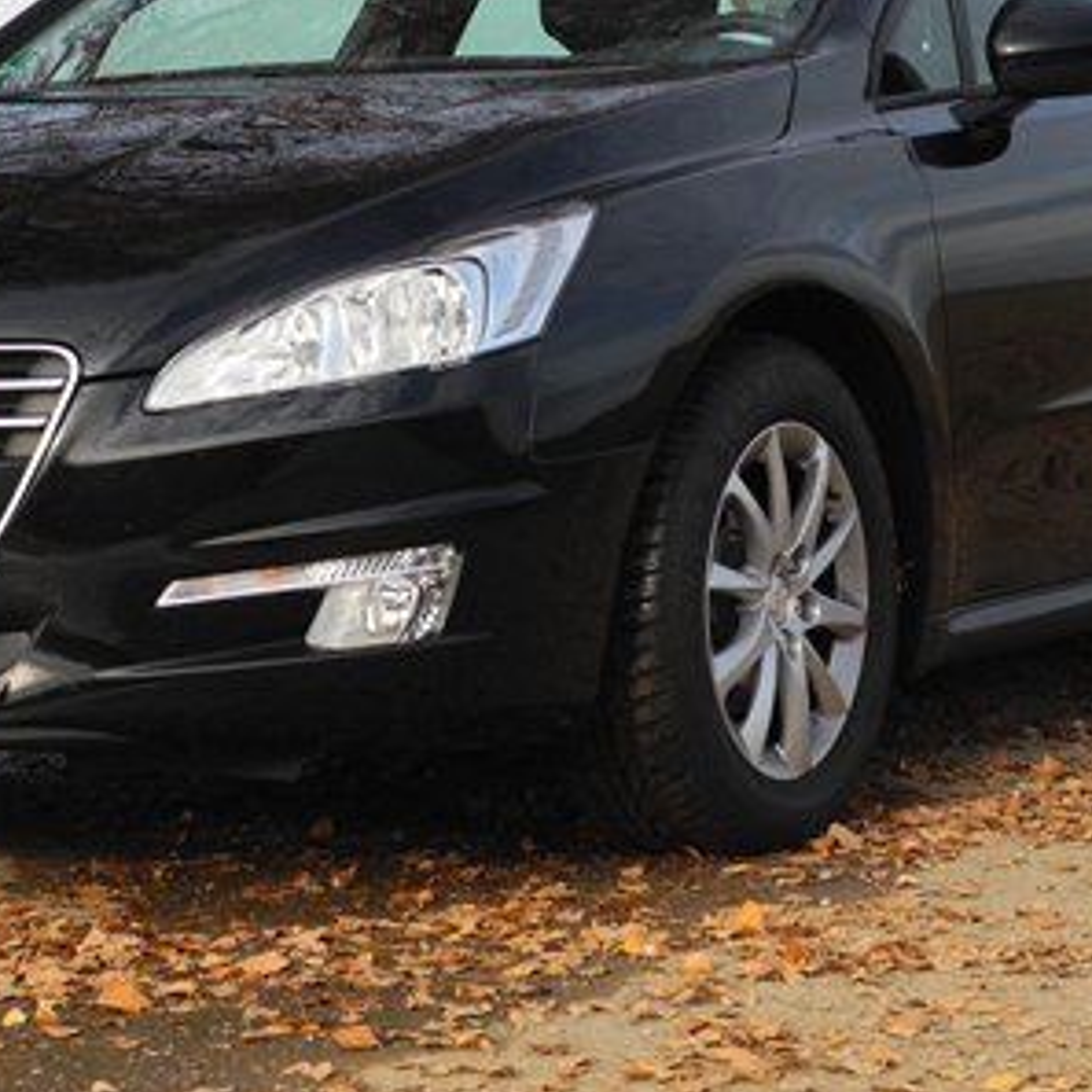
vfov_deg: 13.2
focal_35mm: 131
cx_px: 537
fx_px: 4675
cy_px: 151
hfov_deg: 13.3
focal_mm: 11.8
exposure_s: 1/660
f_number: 3.5
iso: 100
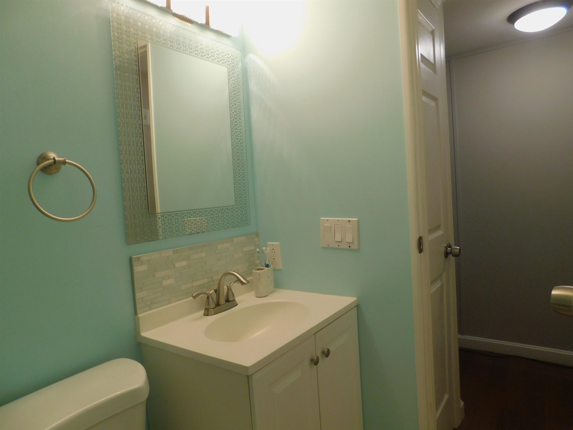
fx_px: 381
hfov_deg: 73.9
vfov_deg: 58.9
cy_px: 215
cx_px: 286
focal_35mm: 23
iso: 200
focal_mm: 4
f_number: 3
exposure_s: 1/30
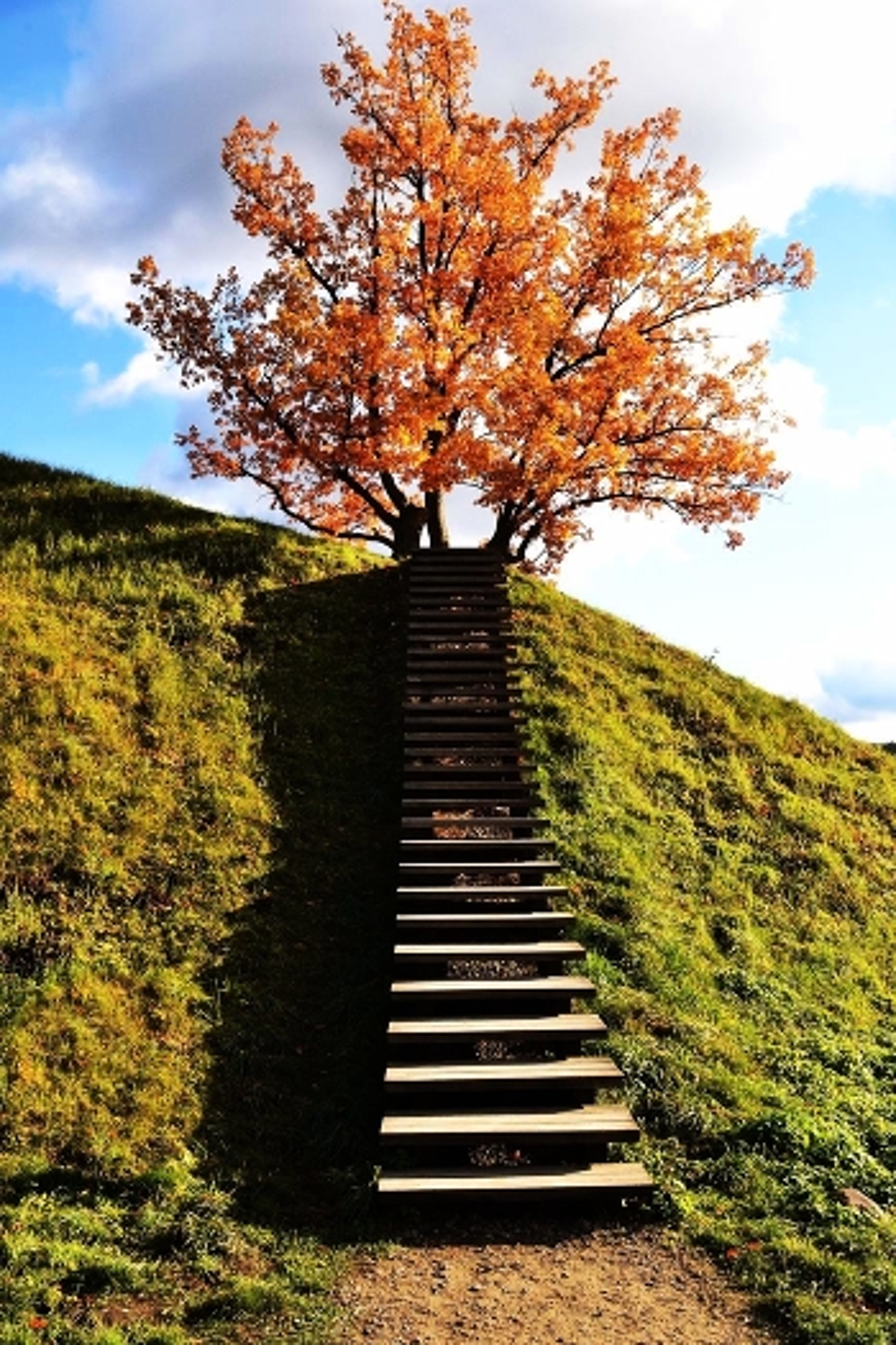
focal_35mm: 36
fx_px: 1344
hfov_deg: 36.9
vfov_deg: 53.1
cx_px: 448
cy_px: 672
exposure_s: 1/160
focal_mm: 24
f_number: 16
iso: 800
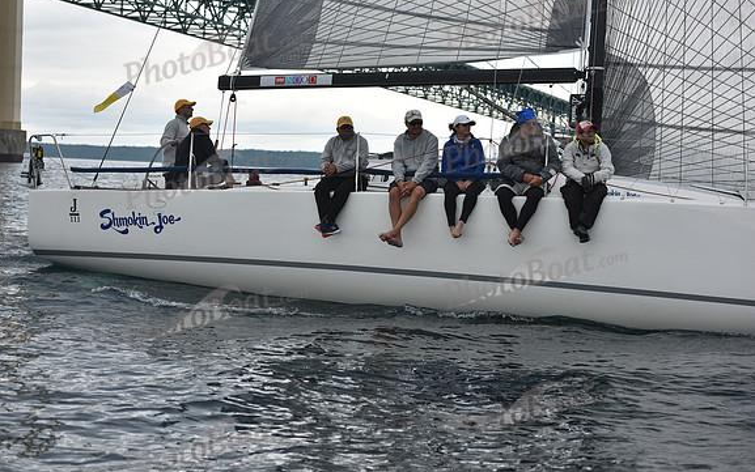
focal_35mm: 82
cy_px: 226
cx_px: 377
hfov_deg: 25.2
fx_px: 1688
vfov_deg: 15.9
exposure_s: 1/800
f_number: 5
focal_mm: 80
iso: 250
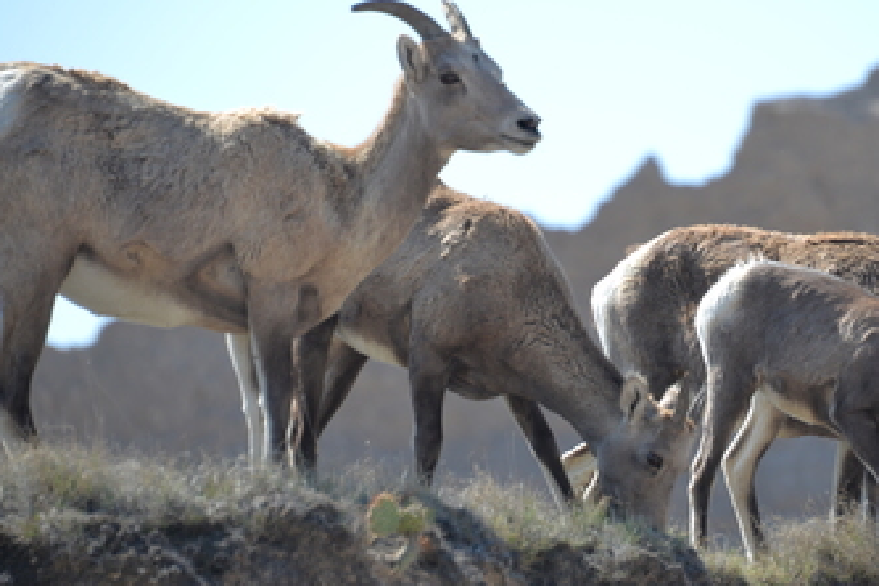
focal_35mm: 505
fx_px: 12329
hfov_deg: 4.1
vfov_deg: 2.7
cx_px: 615
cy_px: 264
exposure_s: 1/200
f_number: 5.6
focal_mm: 300
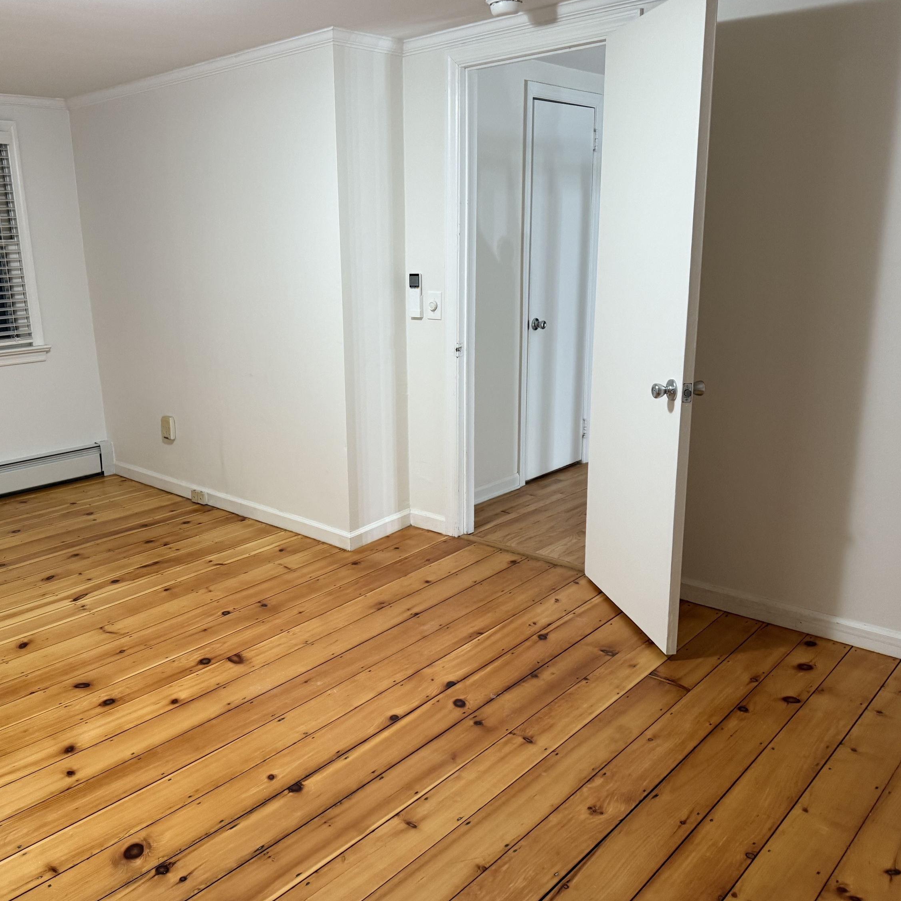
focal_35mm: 29
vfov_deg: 55.6
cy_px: 452
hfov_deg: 55.1
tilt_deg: -14.0
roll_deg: +2.6
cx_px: 352
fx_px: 854
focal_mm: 6.76
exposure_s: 1/60
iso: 250
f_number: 1.78
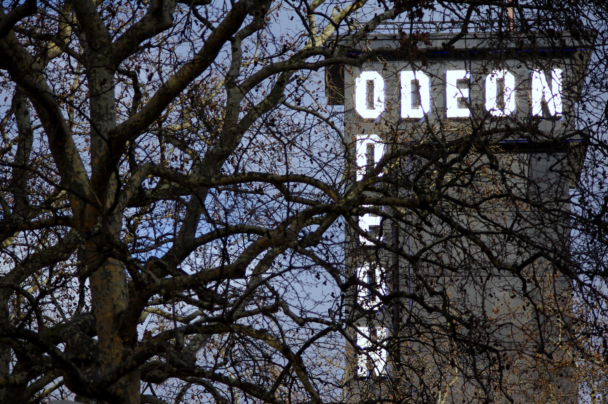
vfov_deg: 7.6
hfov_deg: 11.4
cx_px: 304
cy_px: 202
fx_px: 3036
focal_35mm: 180
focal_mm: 120
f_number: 4.5
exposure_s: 1/6000
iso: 800
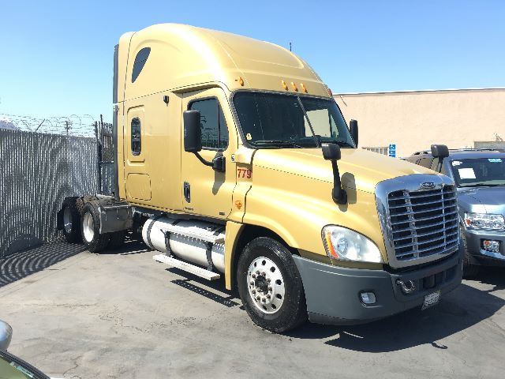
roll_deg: +0.9
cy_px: 190
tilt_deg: -2.8
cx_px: 252
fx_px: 423
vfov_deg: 48.2
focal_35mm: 29
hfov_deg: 61.7
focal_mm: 4.15
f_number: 2.2
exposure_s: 1/565
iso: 25
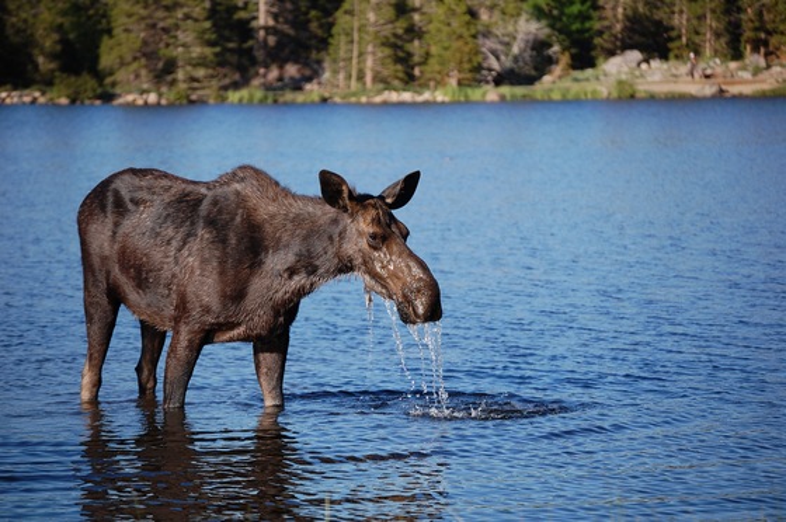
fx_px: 3925
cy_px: 261
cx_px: 393
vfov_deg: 7.6
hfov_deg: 11.4
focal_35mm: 180
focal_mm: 120
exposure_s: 1/1000
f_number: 5
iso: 200
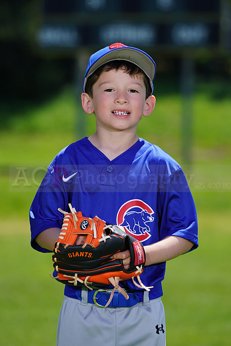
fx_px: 3001
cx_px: 116
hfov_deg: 4.4
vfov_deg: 6.6
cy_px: 173
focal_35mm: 312
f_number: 8
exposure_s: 1/250
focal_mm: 312
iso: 100
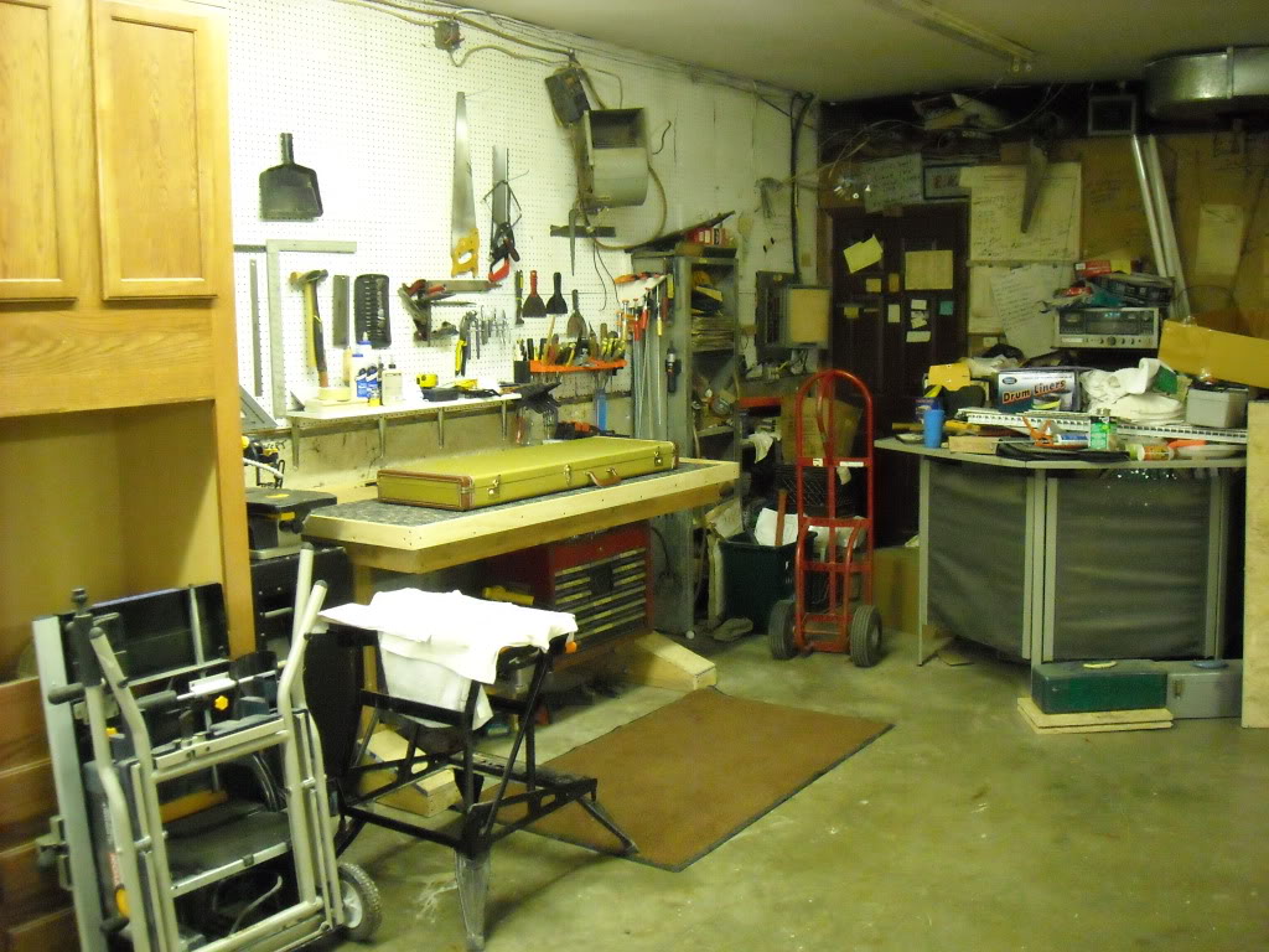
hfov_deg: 52.6
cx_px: 634
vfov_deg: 40.7
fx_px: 1283
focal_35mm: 35
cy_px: 476
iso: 800
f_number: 2.8
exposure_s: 1/17
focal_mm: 5.7
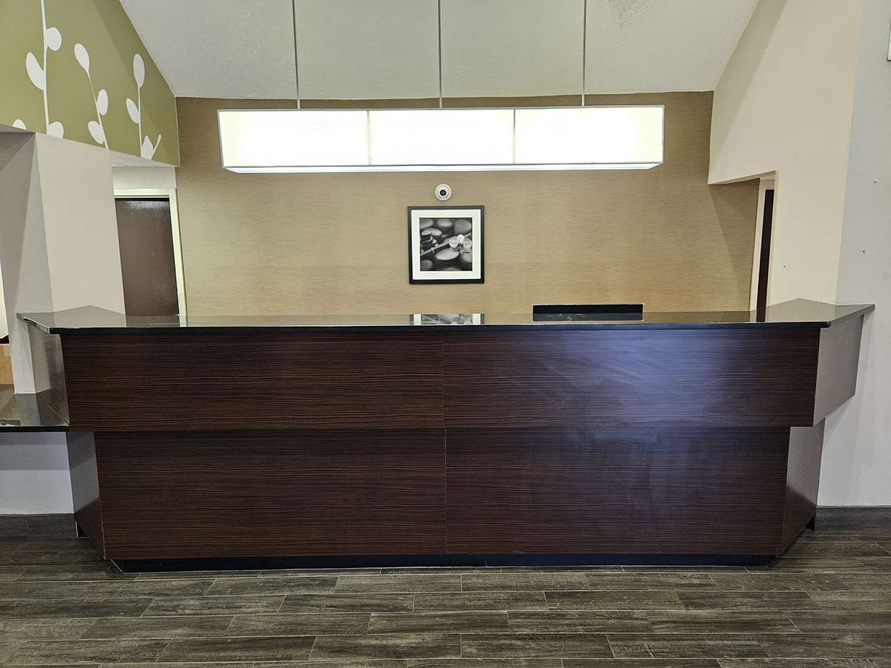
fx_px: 592
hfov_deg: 73.9
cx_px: 446
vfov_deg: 58.9
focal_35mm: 23
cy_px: 334
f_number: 1.8
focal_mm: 5.4
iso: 640
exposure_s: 1/30
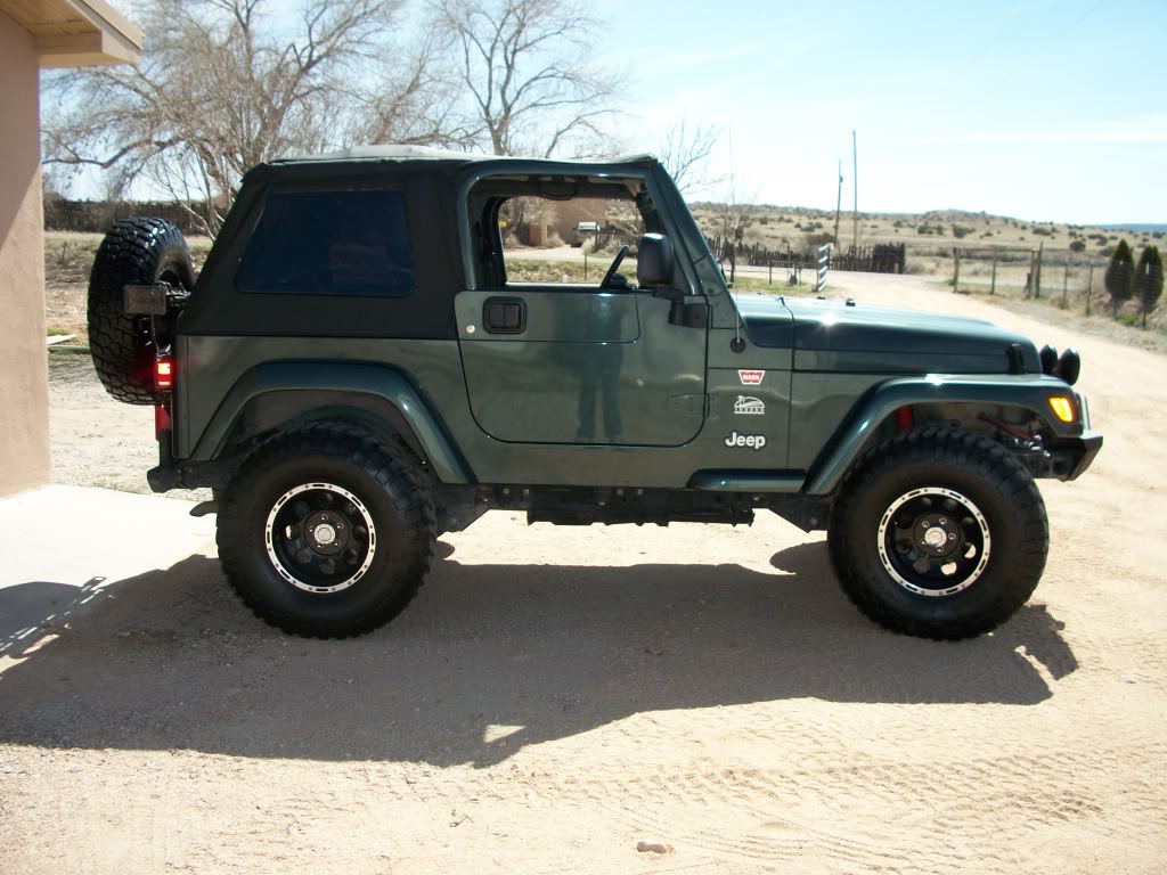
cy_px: 438
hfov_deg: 52.6
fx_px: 1180
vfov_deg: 40.7
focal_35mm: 35
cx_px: 584
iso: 80
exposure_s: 1/640
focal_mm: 6.3
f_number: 3.1
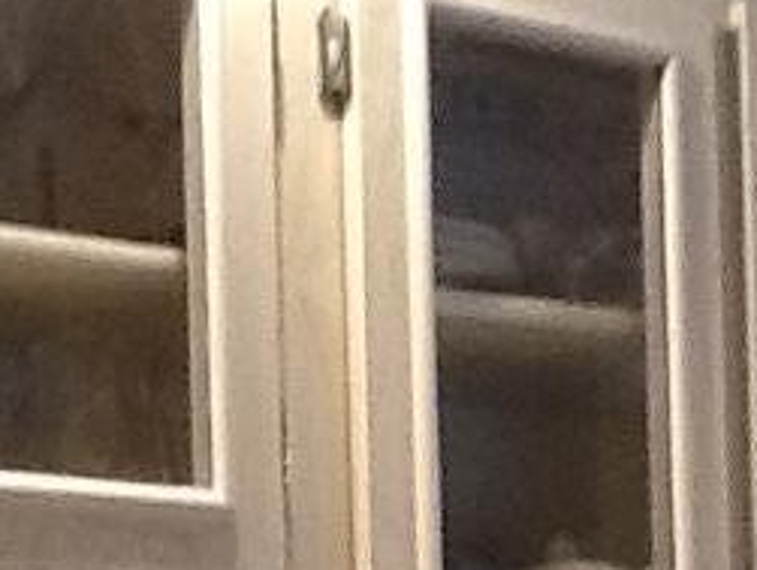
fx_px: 3679
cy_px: 968
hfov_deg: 11.7
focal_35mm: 168
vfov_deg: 8.6
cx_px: 404
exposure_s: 1/33
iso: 125
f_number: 2.4
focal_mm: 2.03
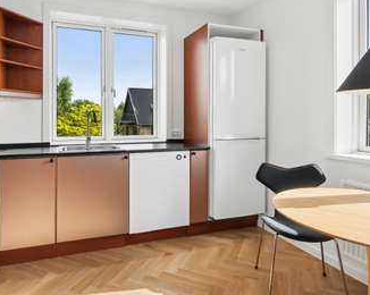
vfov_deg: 59.4
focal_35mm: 24
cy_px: 137
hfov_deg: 70.9
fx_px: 258
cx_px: 160
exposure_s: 1/160
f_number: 8
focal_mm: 13
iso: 200
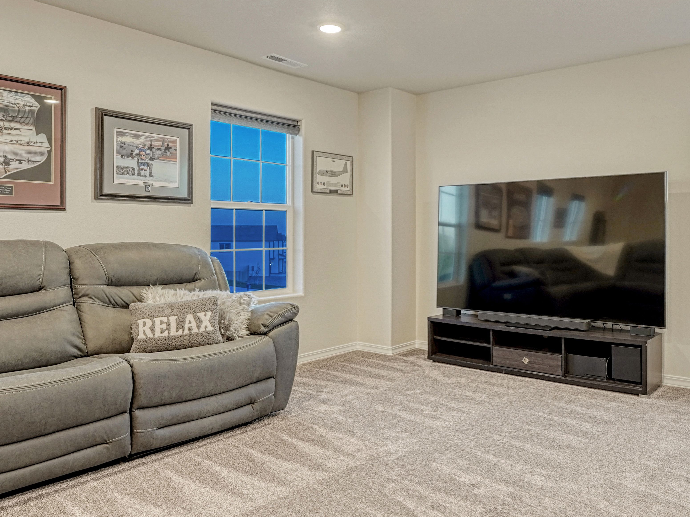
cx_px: 411
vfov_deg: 53.0
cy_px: 239
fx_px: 518
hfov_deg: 66.7
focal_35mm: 26
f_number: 8
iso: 640
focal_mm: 14
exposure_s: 1/1.67
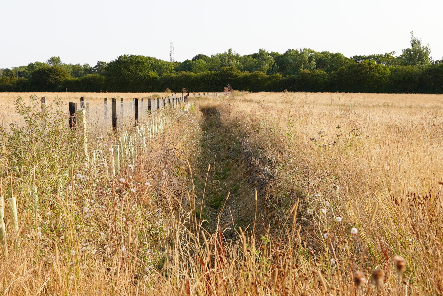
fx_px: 726
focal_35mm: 59
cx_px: 219
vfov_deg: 23.0
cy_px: 159
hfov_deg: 33.9
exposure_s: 1/100
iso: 100
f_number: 8
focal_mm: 35
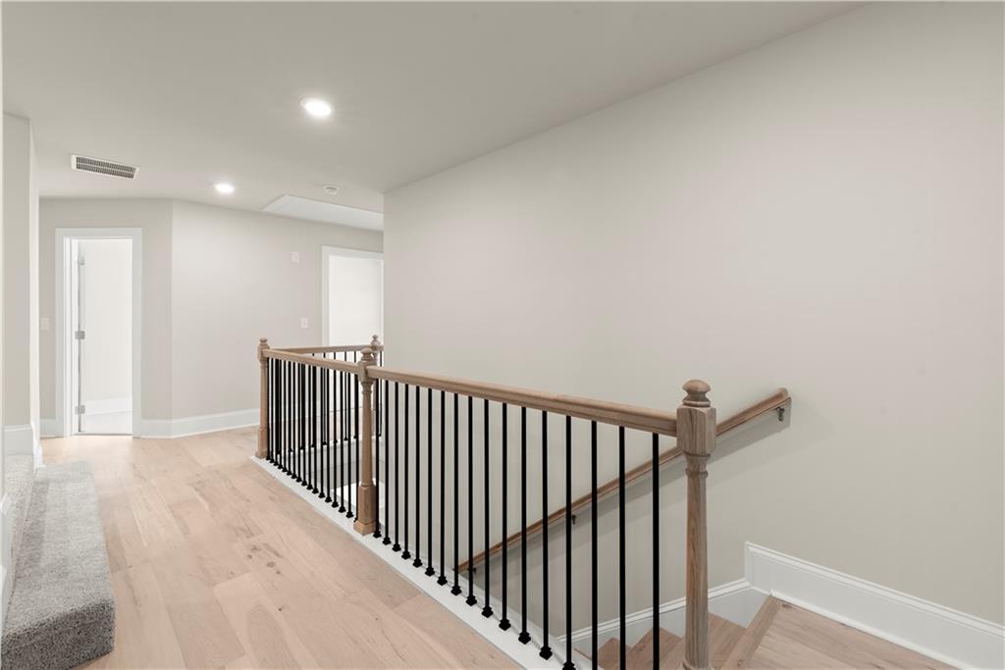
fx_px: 419
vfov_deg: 77.3
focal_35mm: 15
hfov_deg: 100.4
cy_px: 335
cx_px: 502
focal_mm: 15
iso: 320
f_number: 8
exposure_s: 1/2
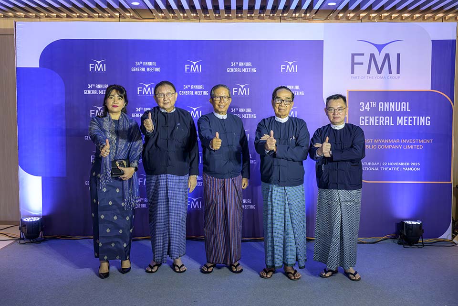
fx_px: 458
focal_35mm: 36
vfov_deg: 36.9
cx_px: 229
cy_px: 153
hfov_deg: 53.1
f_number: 6.3
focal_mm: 36
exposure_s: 1/250
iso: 3200
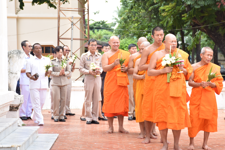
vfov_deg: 13.3
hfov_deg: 19.8
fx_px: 644
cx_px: 118
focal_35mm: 103
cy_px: 70
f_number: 5.6
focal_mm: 62
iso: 220
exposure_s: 1/500
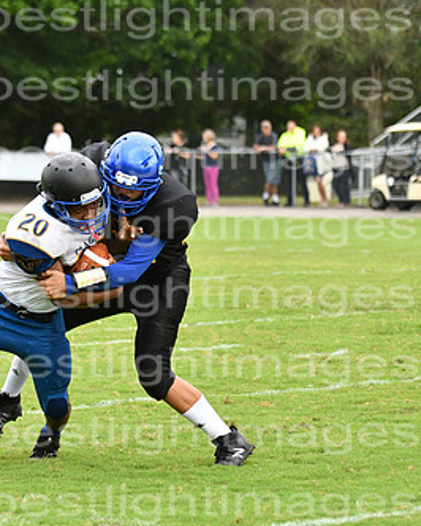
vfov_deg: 5.6
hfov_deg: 4.5
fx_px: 5353
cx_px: 195
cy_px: 262
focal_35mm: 344
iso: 800
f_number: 3.5
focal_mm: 140
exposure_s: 1/1600
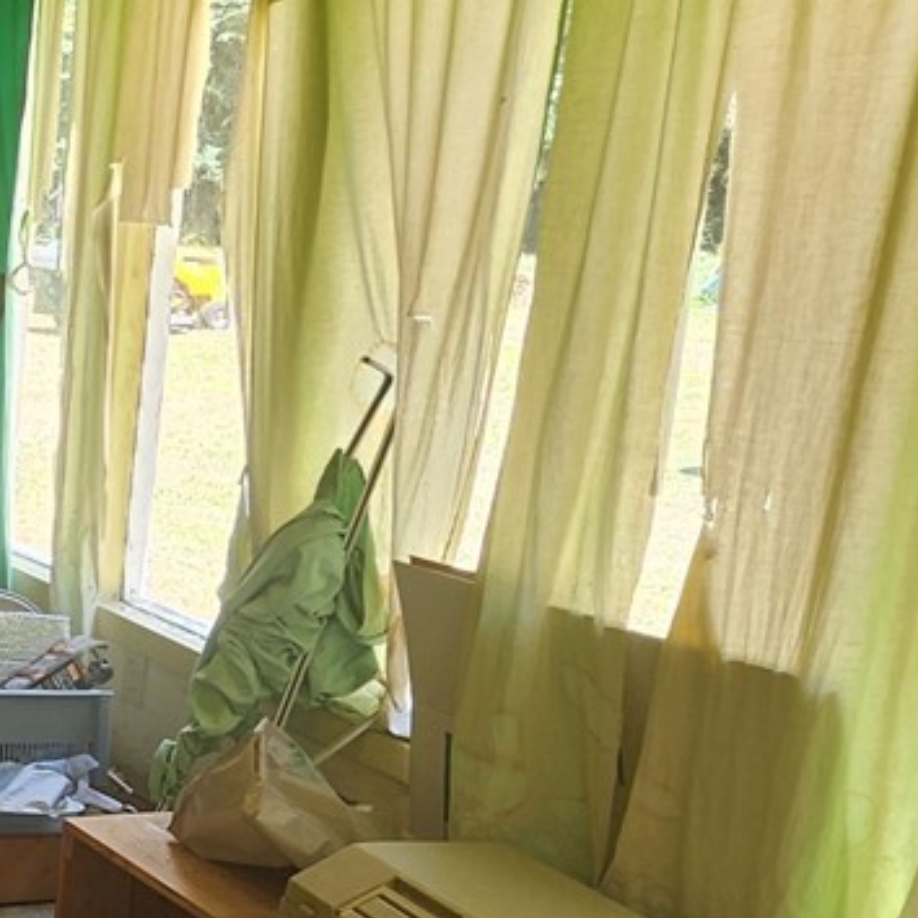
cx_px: -586
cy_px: 506
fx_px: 1560
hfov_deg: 23.4
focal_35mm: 52
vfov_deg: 32.8
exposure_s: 1/60
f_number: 2.2
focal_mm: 2.2
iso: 50
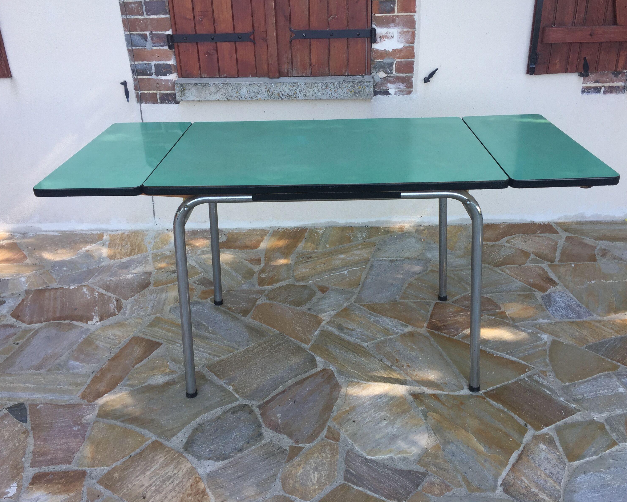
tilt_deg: -26.2
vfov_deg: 47.1
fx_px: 575
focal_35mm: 31
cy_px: 254
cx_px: 334
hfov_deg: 57.1
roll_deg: +1.7
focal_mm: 4.15
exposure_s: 1/169
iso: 32
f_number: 2.2
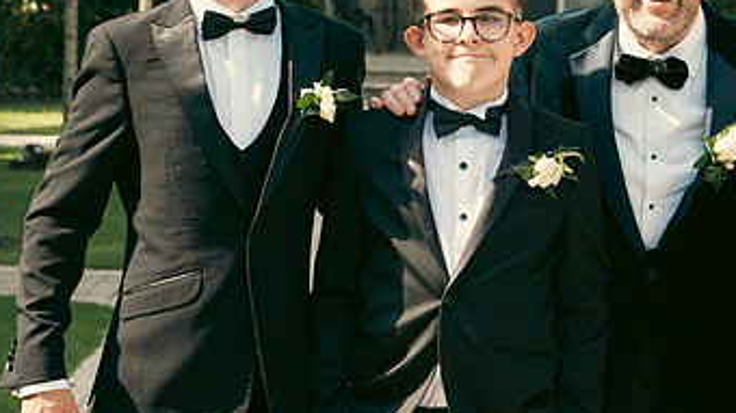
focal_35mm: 150
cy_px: 133
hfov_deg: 14.3
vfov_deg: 8.1
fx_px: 2926
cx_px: 533
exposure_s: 1/500
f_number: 5
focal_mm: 56
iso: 400
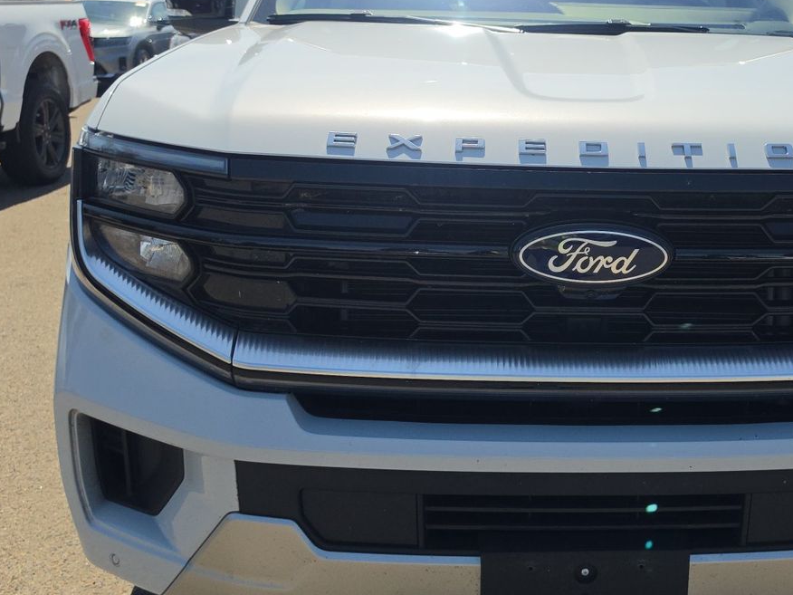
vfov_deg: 34.2
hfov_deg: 43.8
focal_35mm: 42
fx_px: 962
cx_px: 558
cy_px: 240
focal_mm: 6.5
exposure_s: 1/7940
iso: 58
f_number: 1.4
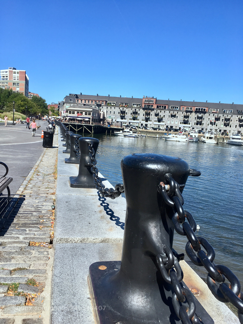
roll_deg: -3.8
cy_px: 162
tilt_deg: -8.4
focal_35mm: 29
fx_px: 271
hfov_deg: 48.2
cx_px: 122
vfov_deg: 61.7
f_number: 2.2
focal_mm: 4.15
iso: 25
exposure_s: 1/1304
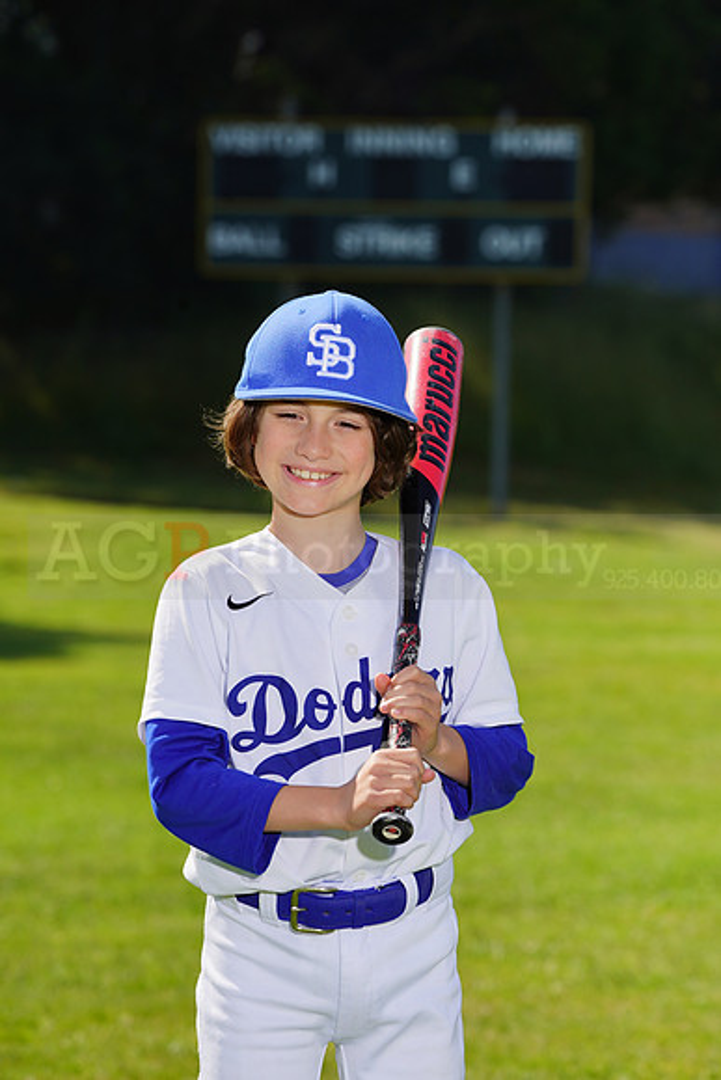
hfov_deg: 6.9
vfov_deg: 10.3
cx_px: 360
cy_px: 540
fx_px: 6004
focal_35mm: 200
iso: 100
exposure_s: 1/250
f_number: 9
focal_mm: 200
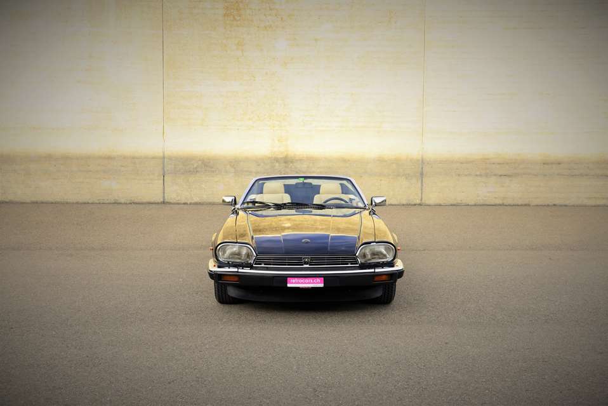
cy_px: 203
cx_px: 304
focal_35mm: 34
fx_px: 574
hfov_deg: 55.8
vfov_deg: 38.9
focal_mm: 34
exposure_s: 1/160
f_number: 6.3
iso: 200
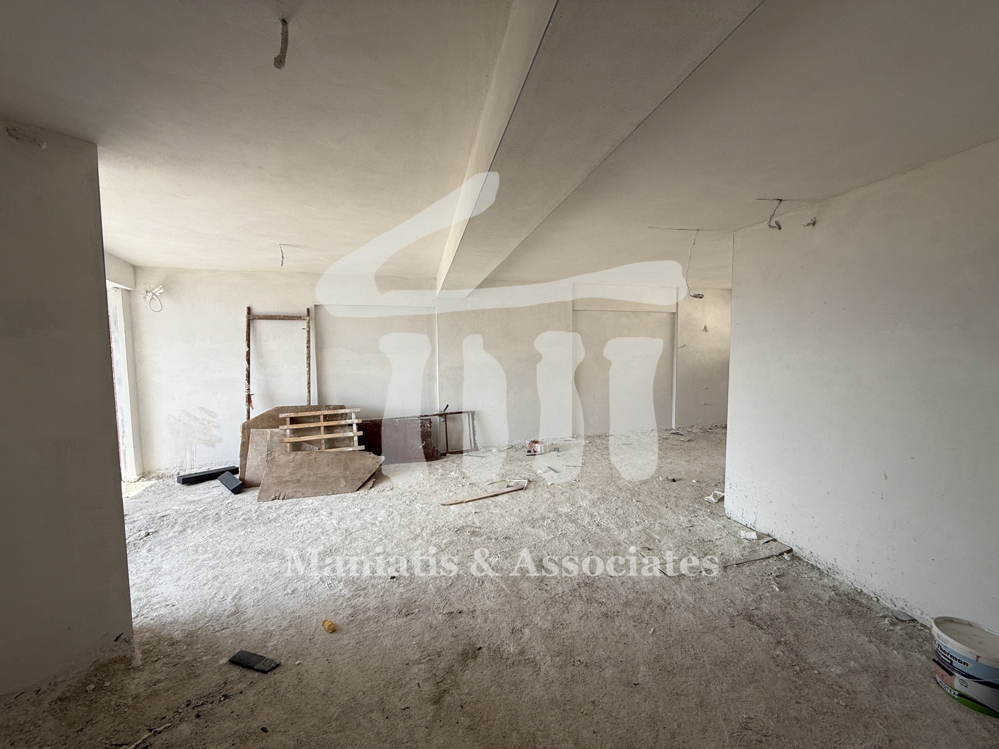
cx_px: 500
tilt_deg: -3.8
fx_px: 404
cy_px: 374
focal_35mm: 14
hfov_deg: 102.1
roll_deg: +0.9
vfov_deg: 85.7
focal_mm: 2.22
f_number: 2.2
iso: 50
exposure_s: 1/318
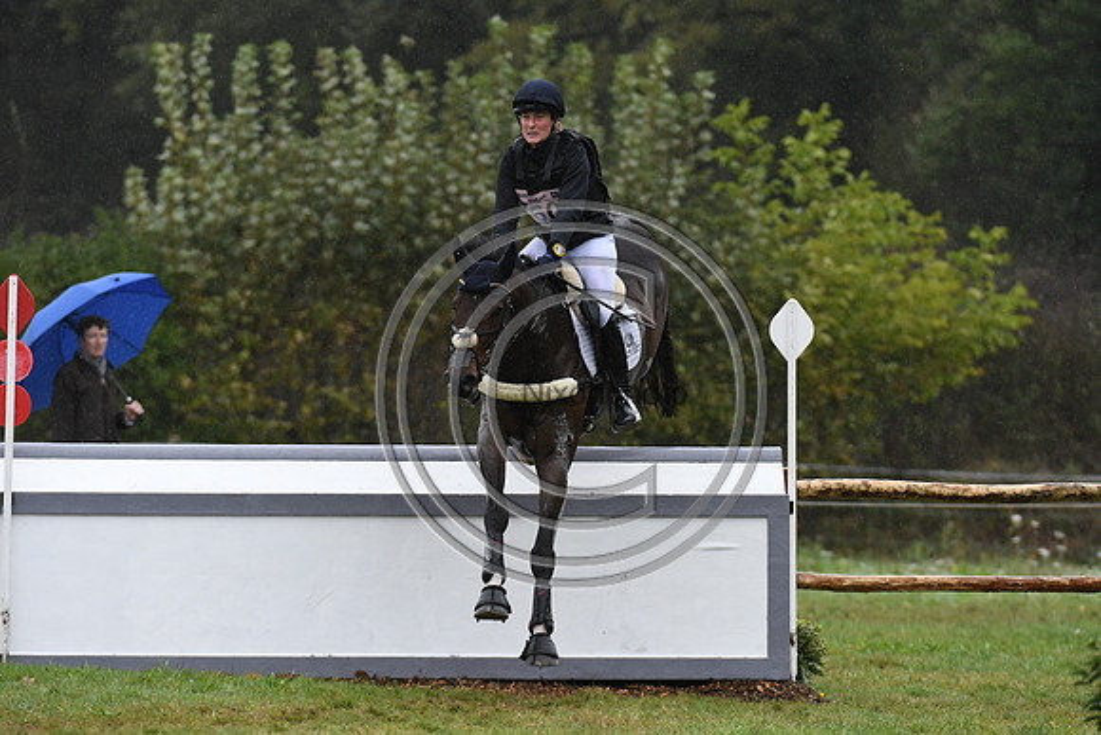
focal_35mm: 390
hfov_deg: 5.3
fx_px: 11930
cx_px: 550
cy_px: 368
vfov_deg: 3.5
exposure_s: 1/1250
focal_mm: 260
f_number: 4.5
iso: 1600
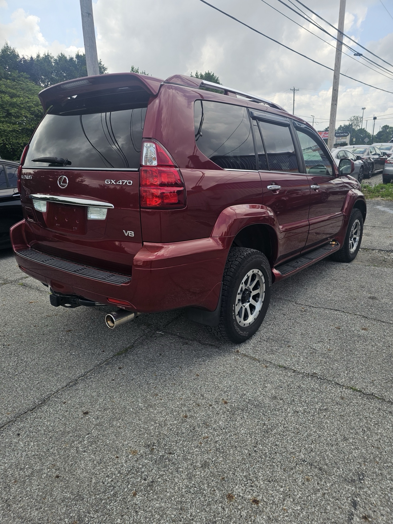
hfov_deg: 58.9
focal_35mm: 23
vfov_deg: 73.9
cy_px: 262
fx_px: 348
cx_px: 196
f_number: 1.7
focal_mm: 6.3
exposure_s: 1/437
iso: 10
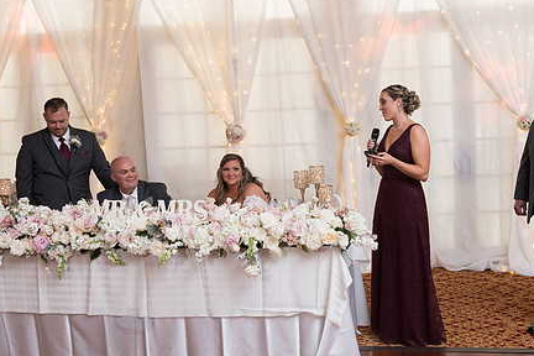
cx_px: 325
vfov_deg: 28.6
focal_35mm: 47
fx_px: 697
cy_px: 181
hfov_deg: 41.7
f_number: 5
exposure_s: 1/125
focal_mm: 35
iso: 1600
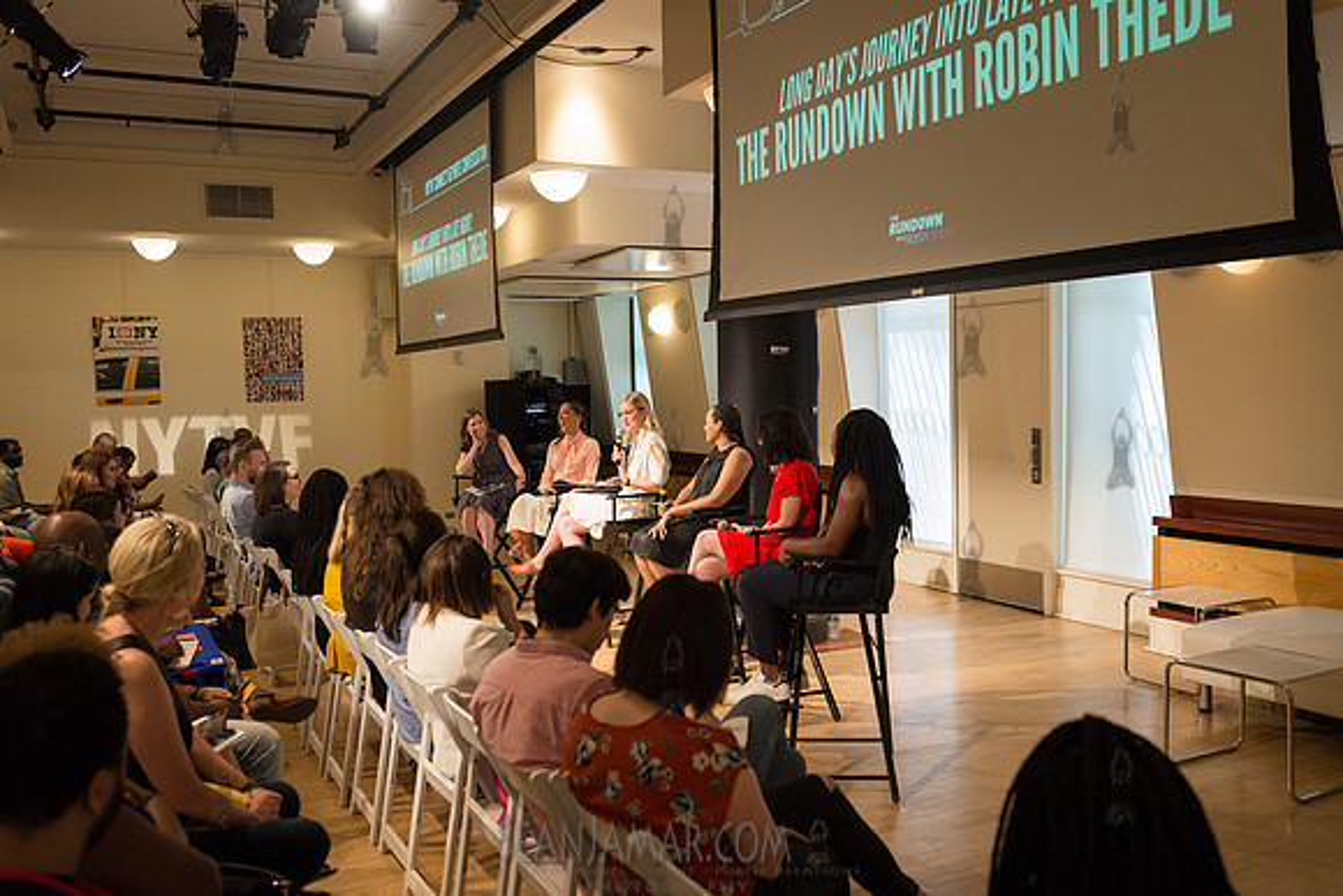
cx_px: 672
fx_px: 1194
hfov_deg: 58.7
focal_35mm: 32
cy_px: 448
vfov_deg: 41.1
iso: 2500
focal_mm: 32
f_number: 4
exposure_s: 1/200
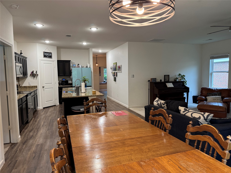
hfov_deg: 71.6
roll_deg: +1.0
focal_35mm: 24
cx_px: 116
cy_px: 86
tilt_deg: -4.2
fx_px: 160
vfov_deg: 56.8
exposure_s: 1/60
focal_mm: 6.76
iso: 250
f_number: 1.78
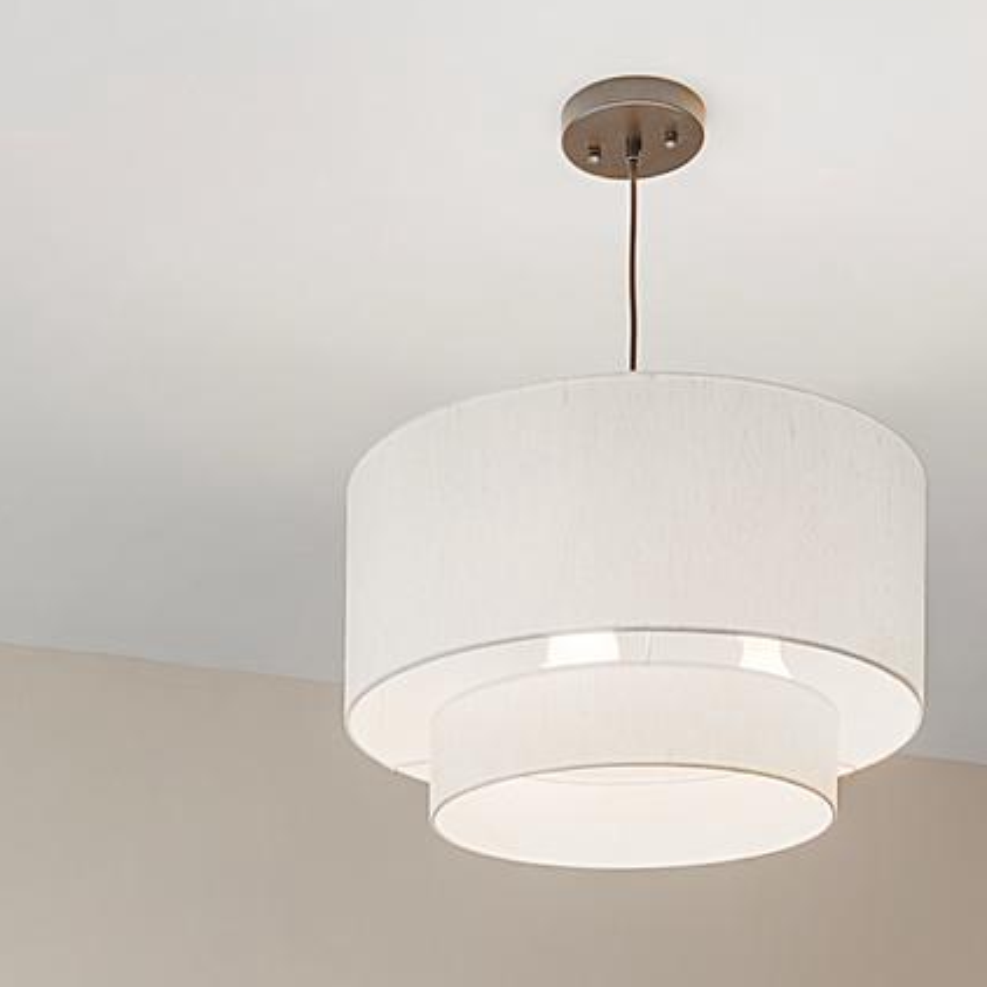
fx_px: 2129
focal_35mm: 66
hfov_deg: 26.1
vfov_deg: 22.8
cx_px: 482
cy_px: 1337
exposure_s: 1/6
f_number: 8
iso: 200
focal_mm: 16
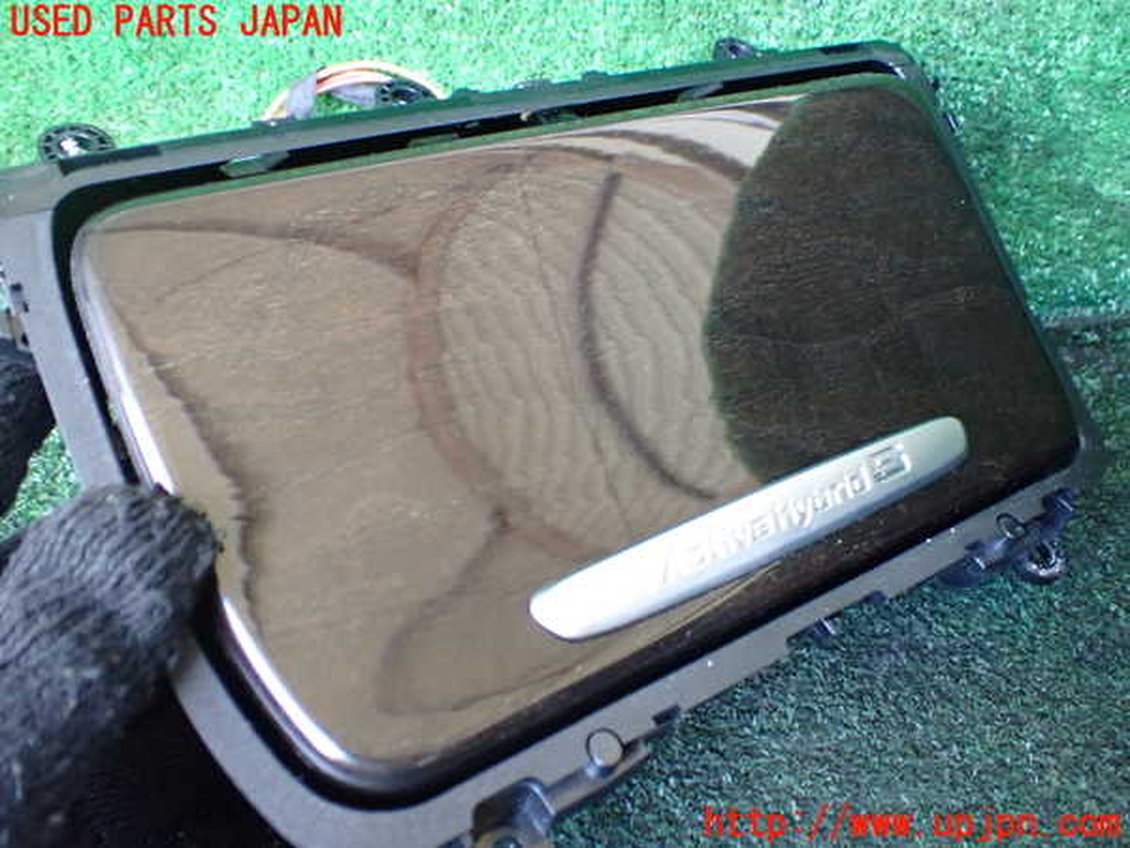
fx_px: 979
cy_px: 424
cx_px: 565
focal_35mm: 30
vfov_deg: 46.8
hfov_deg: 60.0
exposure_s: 1/60
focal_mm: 5.4
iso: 800
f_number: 2.3
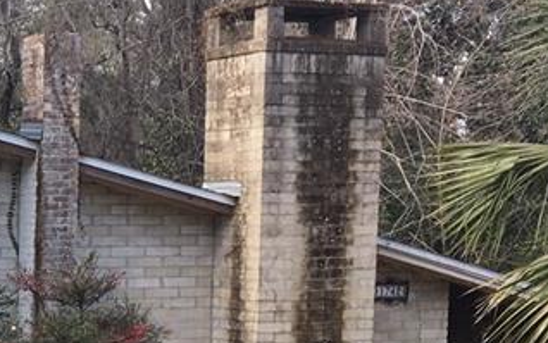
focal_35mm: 99
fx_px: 1479
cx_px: -150
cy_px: 338
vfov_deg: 13.1
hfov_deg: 19.5
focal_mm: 4.15
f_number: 2.2
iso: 25
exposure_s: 1/209
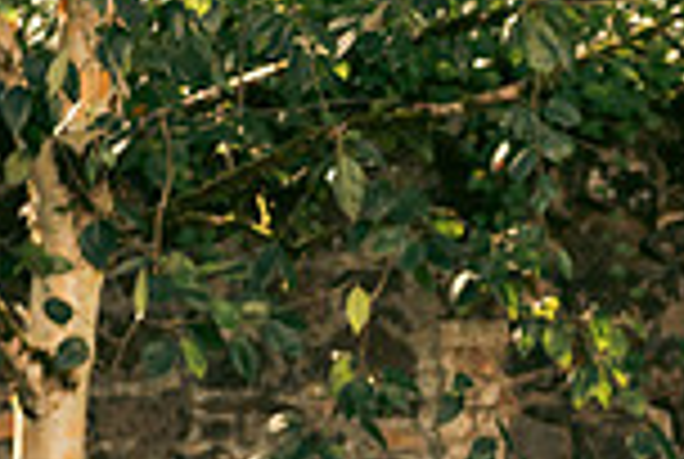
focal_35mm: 236
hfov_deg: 8.7
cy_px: 727
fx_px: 4493
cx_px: 504
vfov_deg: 5.8
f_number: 3.5
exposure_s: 1/200
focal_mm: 62
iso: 160
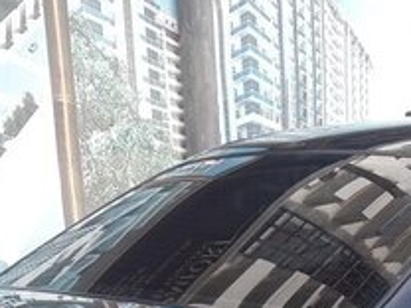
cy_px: 477
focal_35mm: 89
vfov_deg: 15.2
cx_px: 435
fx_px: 1057
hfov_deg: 21.1
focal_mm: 3.7
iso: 64
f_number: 1.9
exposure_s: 1/100
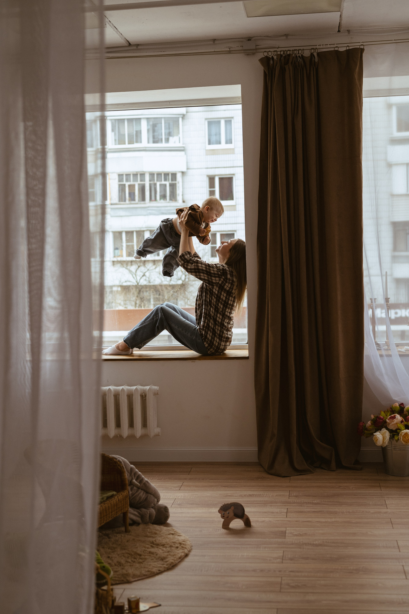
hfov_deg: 26.5
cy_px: 309
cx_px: 202
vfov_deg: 38.9
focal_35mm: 51
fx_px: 869
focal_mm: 50
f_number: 3.2
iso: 400
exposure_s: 1/320
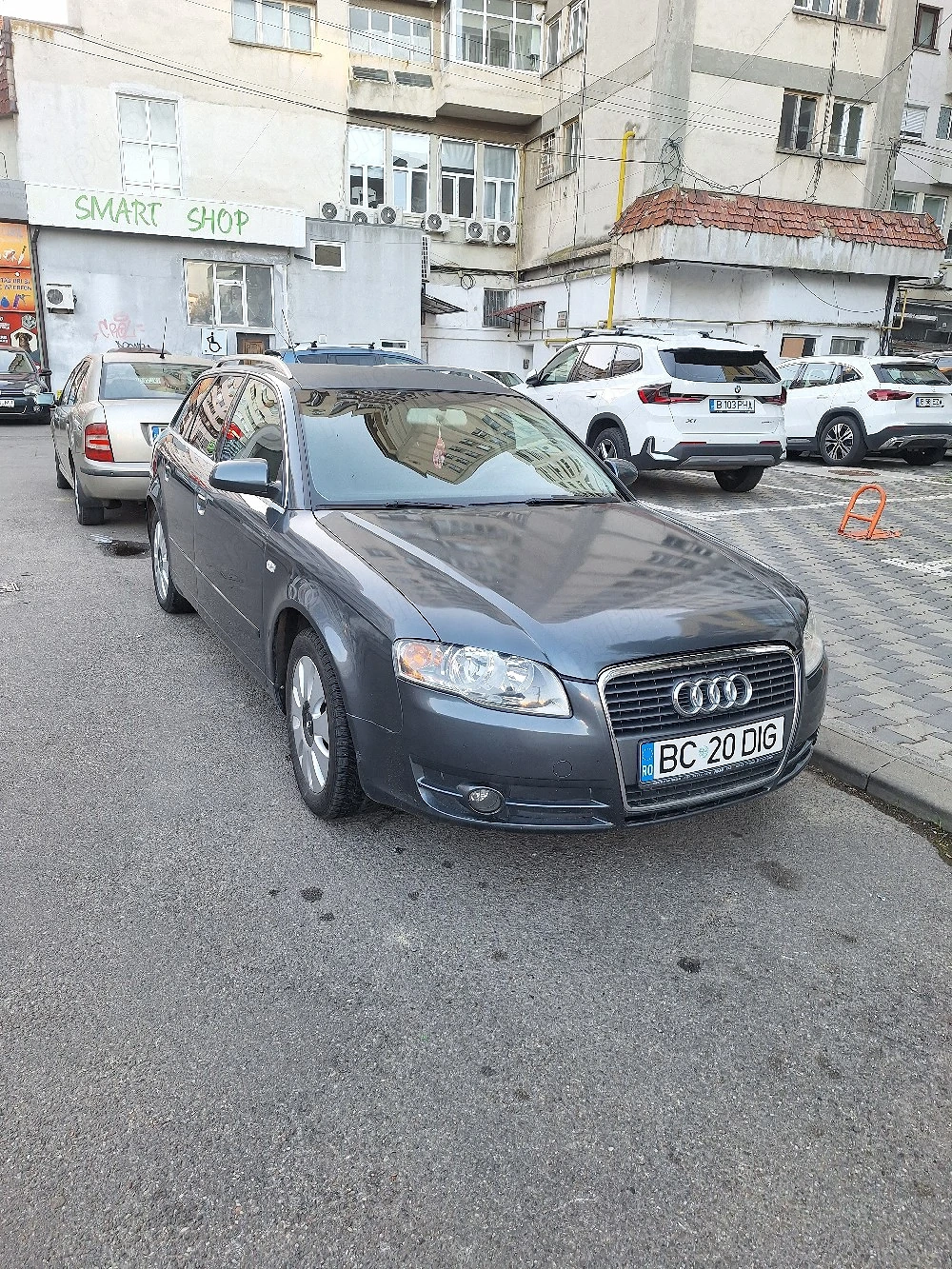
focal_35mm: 23
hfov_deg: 58.9
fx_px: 843
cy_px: 634
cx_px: 476
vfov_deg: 73.9
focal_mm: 5.54
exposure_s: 1/100
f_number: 1.8
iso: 40
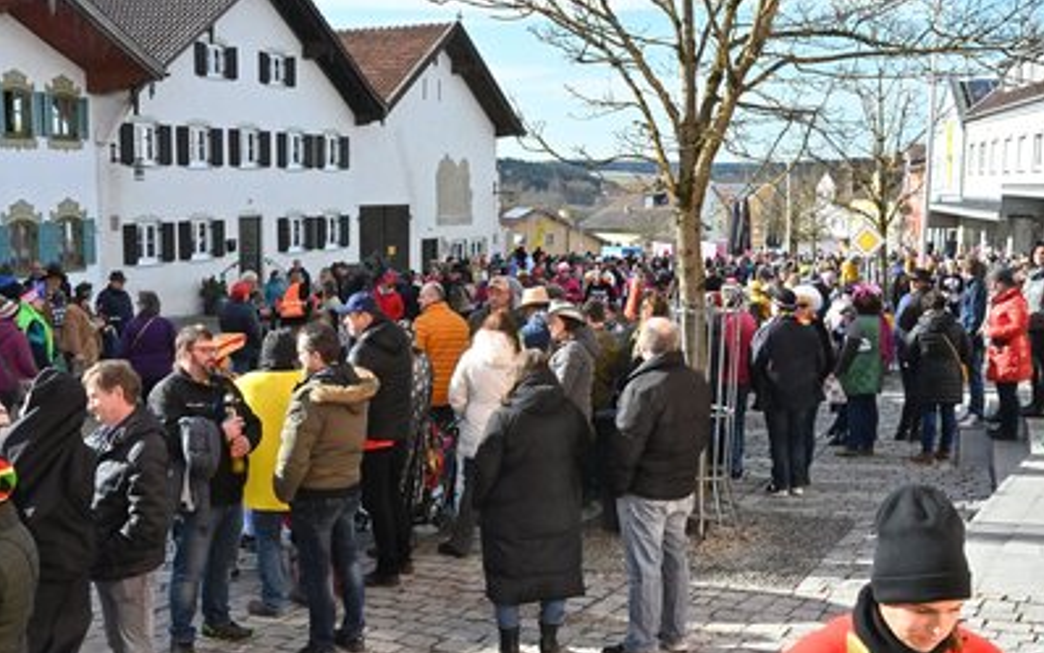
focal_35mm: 42
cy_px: 344
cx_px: 522
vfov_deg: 30.6
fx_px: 1195
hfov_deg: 47.2
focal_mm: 41
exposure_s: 1/2500
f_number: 22
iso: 12800
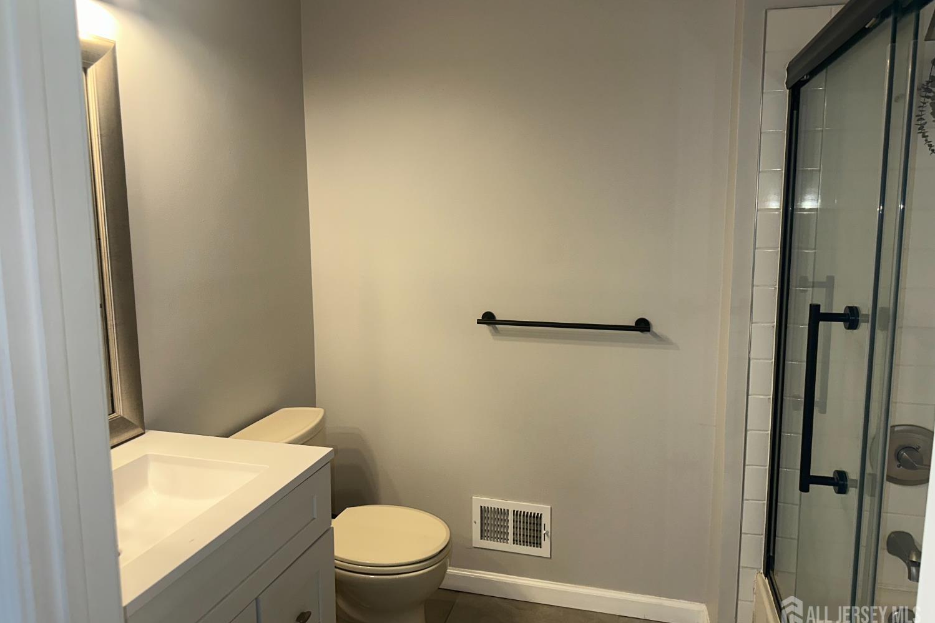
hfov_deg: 71.5
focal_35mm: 25
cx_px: 468
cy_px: 291
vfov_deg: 51.2
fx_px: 649
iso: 64
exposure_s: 1/120
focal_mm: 6.86
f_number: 1.78
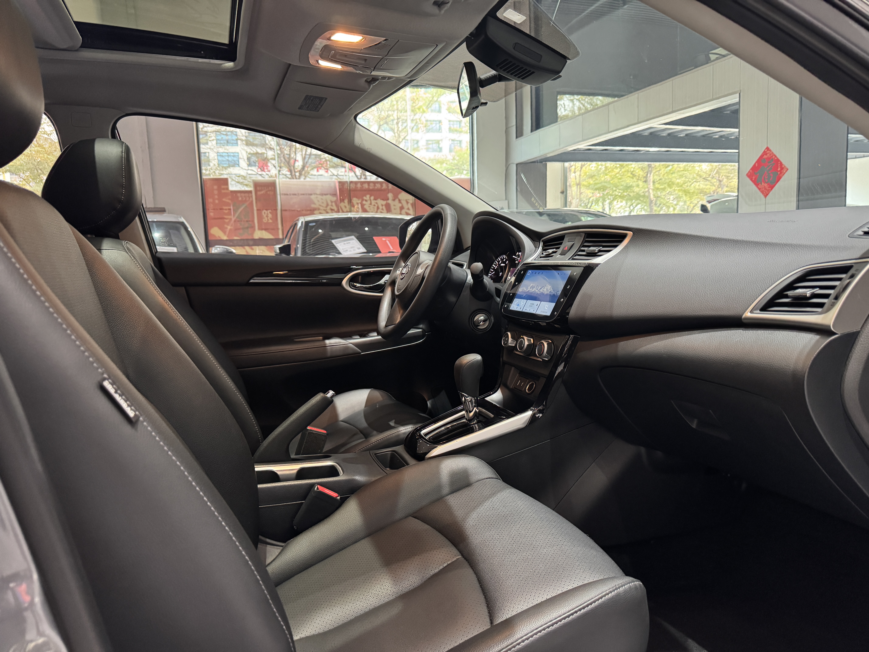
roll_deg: +2.4
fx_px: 602
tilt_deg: -6.1
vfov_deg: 56.8
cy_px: 326
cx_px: 434
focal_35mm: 24
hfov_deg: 71.6
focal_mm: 6.76
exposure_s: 1/50
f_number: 1.78
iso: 500
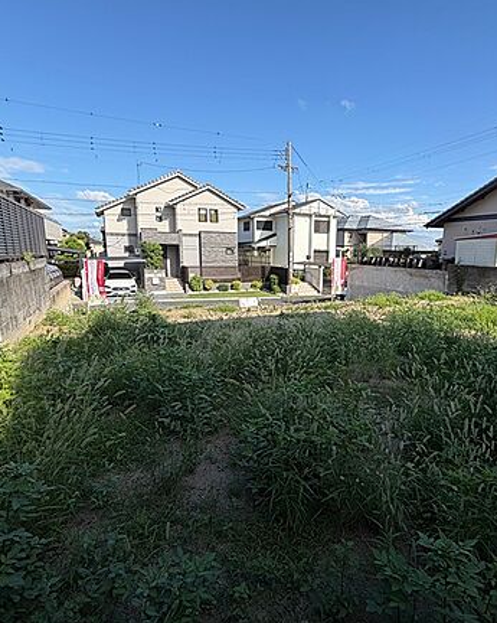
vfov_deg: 83.3
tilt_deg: -12.0
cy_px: 316
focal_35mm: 19
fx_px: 350
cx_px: 292
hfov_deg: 70.2
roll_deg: -0.2
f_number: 2.2
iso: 32
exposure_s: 1/770
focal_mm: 2.22
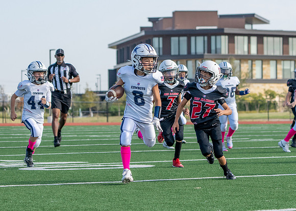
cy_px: 109
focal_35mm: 177
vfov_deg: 8.1
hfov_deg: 11.3
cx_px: 139
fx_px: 1489
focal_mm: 100
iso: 200
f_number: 4.5
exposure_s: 1/2000
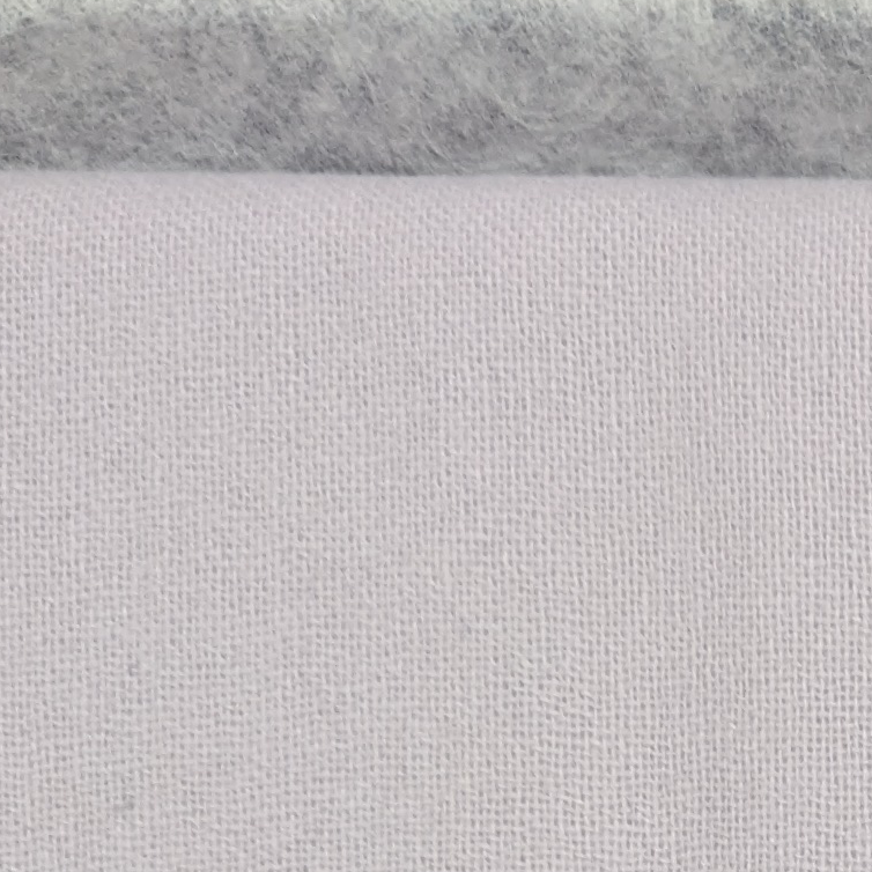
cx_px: 1405
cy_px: 1697
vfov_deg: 13.2
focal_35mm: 115
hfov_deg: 14.0
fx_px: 3277
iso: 122
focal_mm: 6.81
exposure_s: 1/60
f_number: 1.85
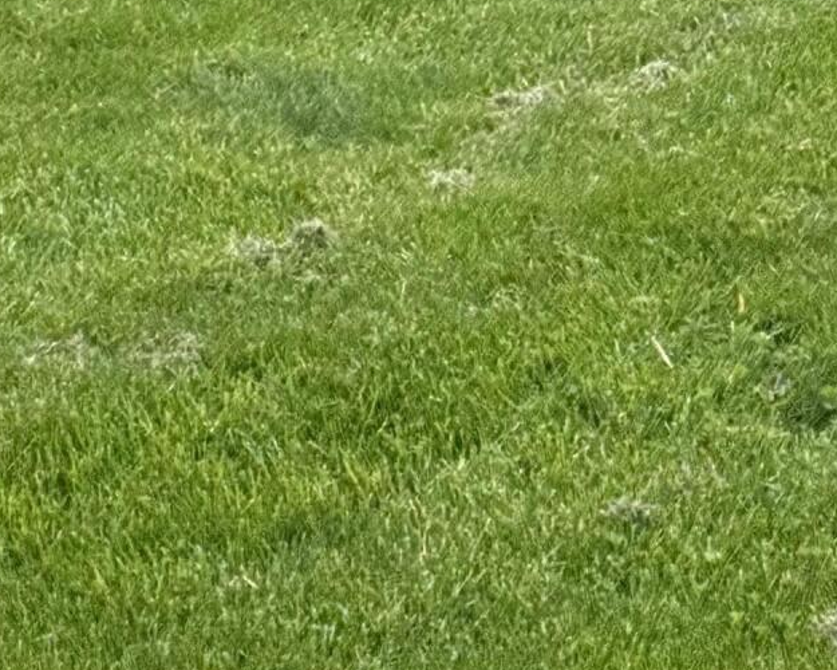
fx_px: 3716
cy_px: -610
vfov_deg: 9.7
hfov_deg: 12.8
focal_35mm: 150
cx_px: 174
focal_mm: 6.76
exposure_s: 1/1931
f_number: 1.78
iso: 100
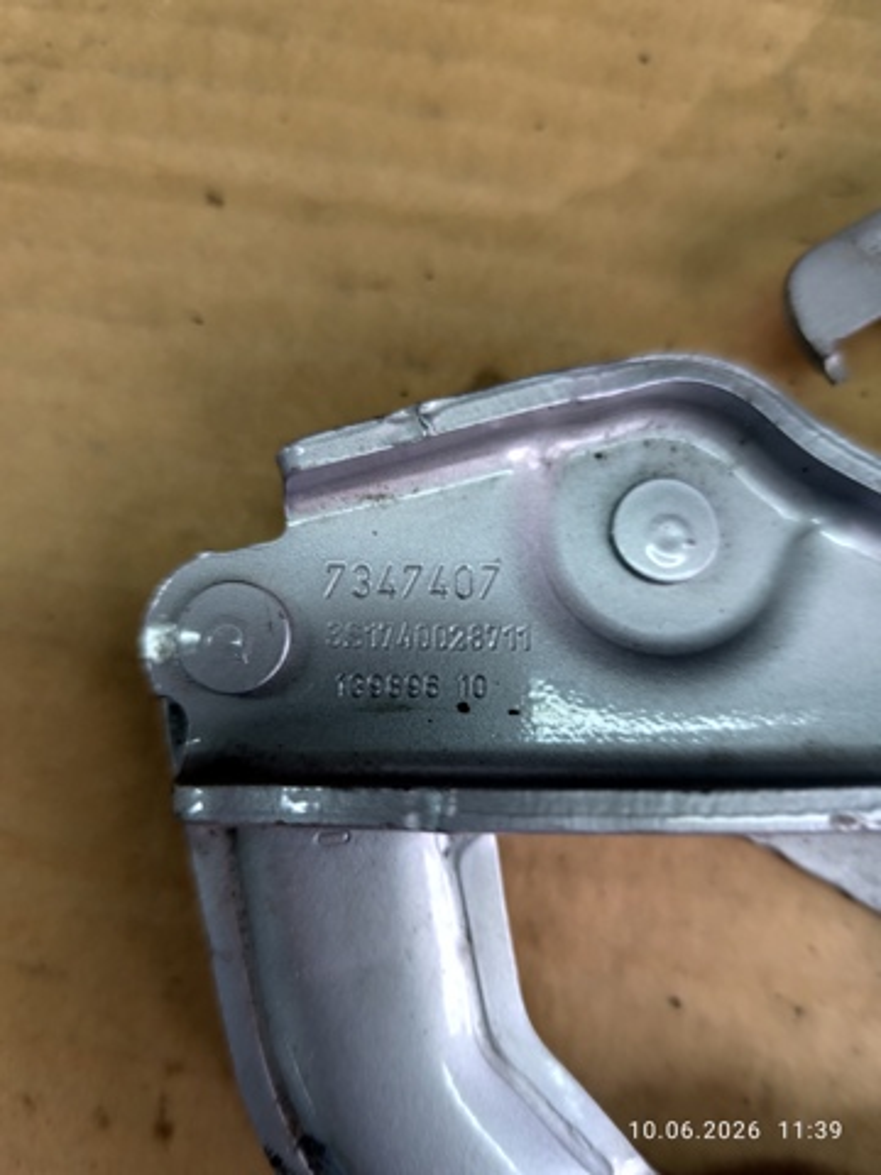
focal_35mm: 23
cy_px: 588
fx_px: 780
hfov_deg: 58.9
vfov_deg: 73.9
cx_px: 440
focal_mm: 6.19
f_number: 1.65
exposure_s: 1/25
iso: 100
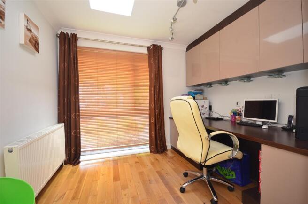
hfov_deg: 100.5
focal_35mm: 15
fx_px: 128
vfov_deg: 77.0
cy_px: 102
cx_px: 154
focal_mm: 10
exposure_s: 1/6
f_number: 4
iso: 200
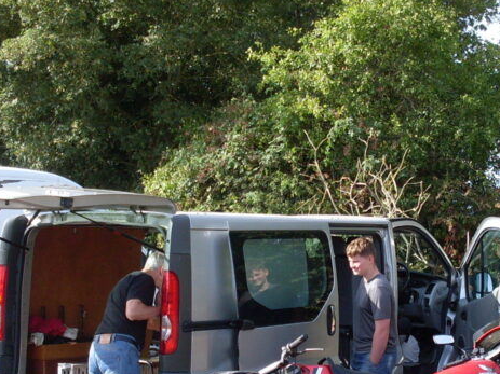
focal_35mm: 84
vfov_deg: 17.5
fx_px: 1213
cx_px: 369
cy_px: 281
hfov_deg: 23.1
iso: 80
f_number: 2.8
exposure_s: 1/500
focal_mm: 6.3
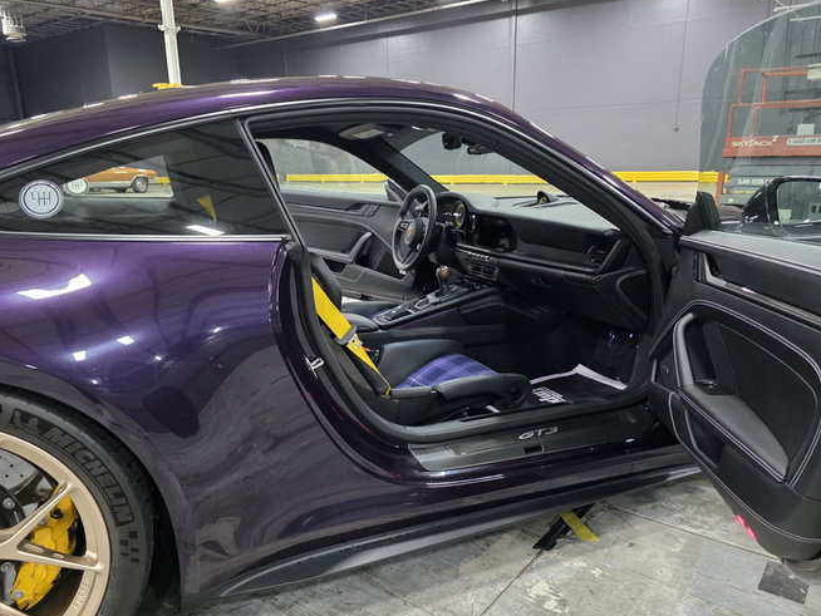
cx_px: 400
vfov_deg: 51.2
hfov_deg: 65.3
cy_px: 354
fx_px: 641
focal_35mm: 27
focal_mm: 6.3
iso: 1000
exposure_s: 1/120
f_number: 1.7
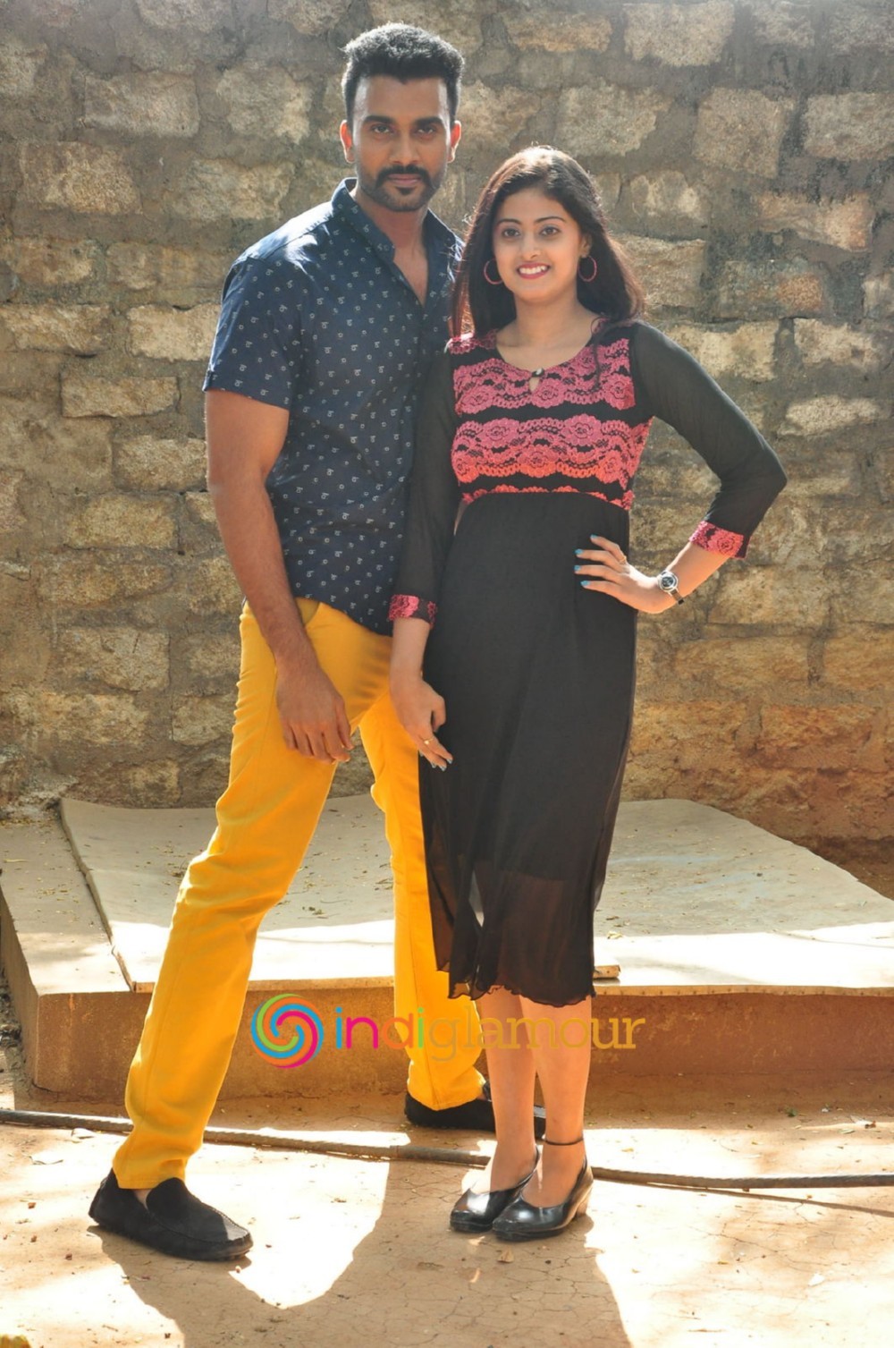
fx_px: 2915
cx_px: 447
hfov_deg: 17.4
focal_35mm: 78
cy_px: 674
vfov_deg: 26.0
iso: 1000
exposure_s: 1/125
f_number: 6.3
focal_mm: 52
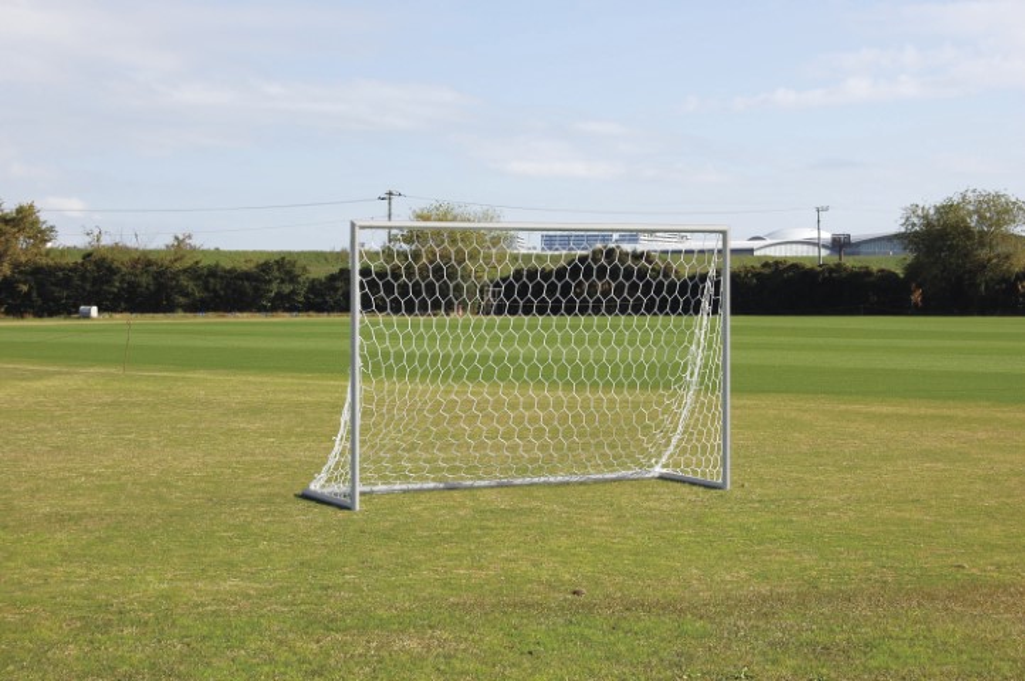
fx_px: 1963
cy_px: 340
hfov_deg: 29.3
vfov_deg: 19.7
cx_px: 512
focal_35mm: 69
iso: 200
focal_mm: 46
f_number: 9
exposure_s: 1/320
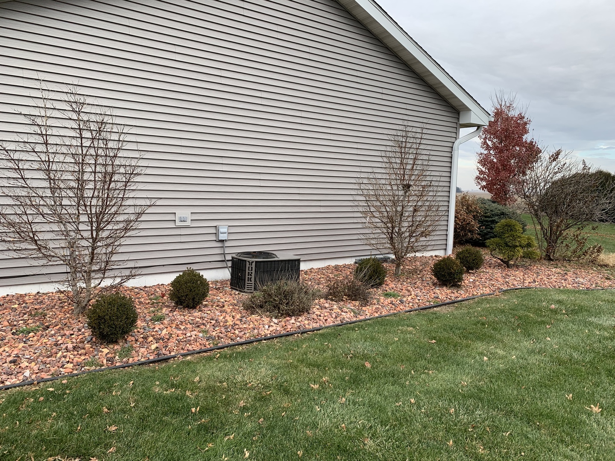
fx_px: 462
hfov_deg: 67.3
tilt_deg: -6.0
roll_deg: -3.1
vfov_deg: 53.1
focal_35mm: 26
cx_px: 308
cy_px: 230
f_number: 1.8
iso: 25
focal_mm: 4.25
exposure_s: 1/623
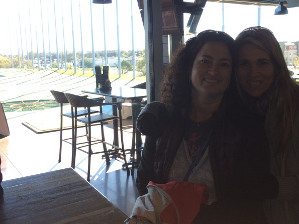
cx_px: 164
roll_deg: +1.4
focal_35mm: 39
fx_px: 337
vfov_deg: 36.7
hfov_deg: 47.8
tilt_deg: -7.9
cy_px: 96
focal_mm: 4.15
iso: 32
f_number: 2.2
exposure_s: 1/114
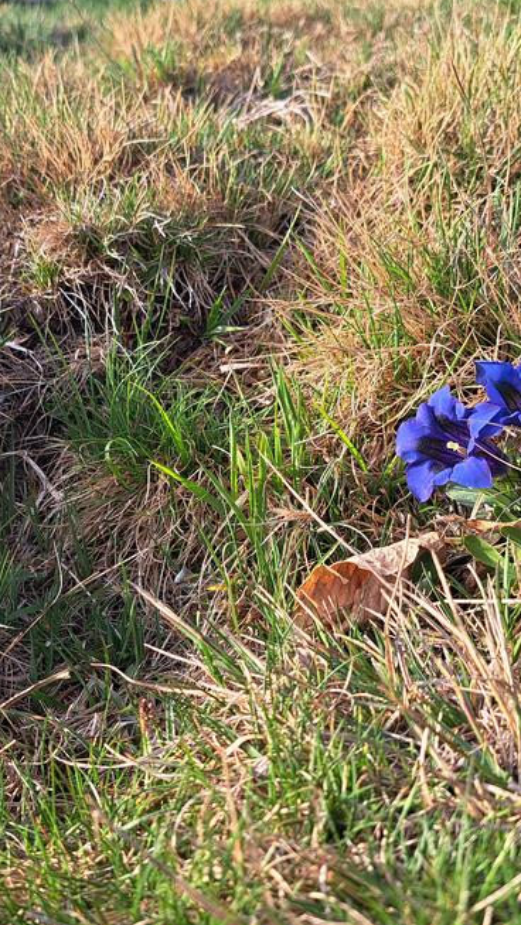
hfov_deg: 32.8
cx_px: 229
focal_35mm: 36
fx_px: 884
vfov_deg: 55.3
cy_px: 450
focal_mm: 5.23
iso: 50
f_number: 1.8
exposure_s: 1/540
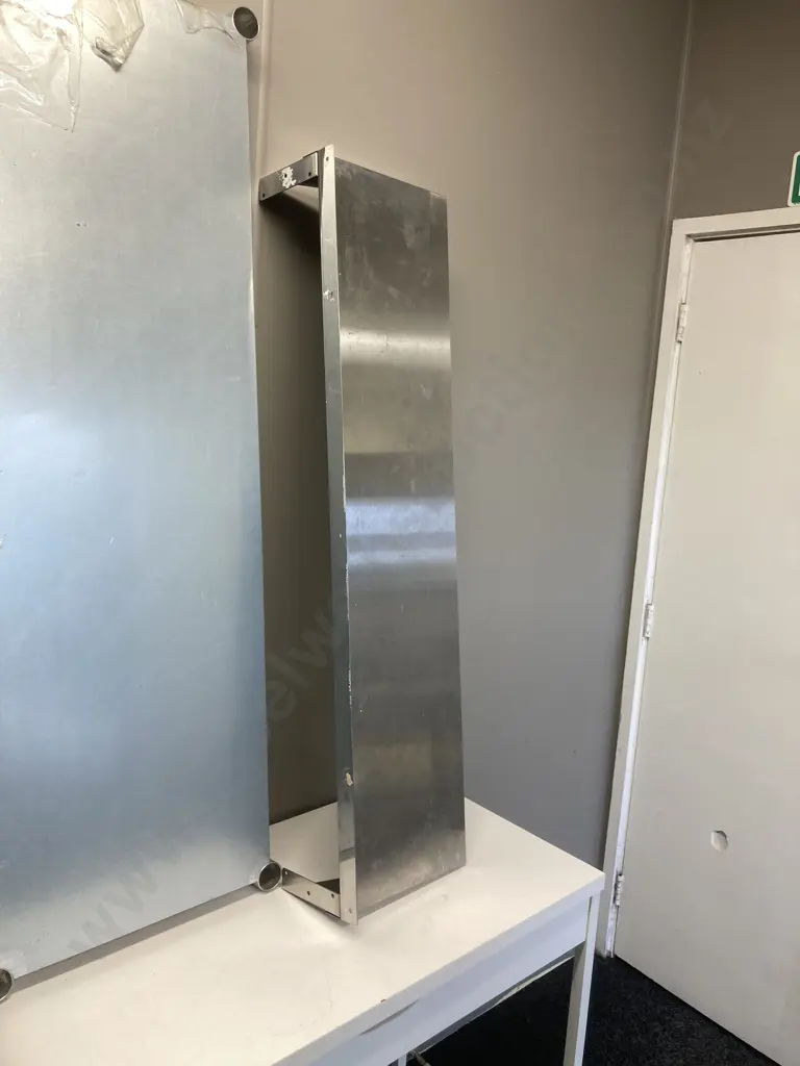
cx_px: 400
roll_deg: -3.8
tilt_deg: -8.0
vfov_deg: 63.4
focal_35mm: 28
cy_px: 533
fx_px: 863
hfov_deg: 49.7
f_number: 1.8
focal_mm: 3.99
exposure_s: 1/50
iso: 50
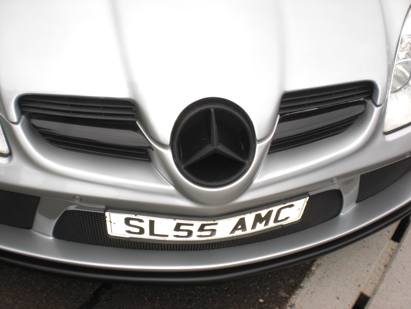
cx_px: 206
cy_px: 154
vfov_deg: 37.7
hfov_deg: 49.0
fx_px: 451
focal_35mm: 38
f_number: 3.1
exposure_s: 1/125
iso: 64
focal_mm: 6.3
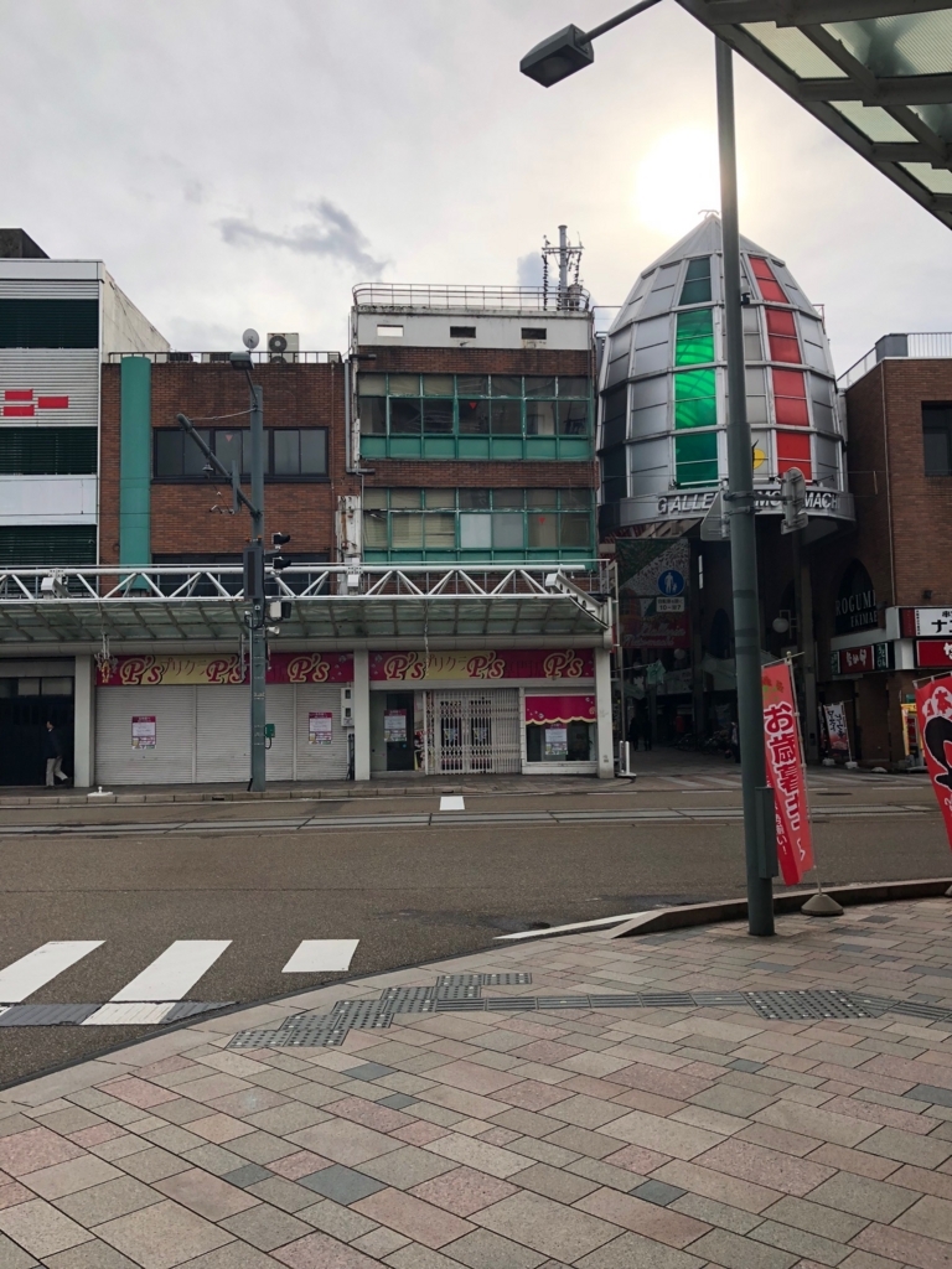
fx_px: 1063
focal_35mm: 29
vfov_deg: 61.7
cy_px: 634
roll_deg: +1.1
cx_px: 476
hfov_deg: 48.2
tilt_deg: +4.6
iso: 20
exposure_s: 1/813
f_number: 1.8
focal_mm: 3.99
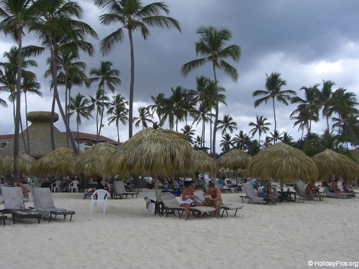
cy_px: 134
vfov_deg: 37.7
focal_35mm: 38
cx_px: 180
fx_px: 394
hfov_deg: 49.0
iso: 100
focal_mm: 6.2
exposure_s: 1/200
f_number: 8
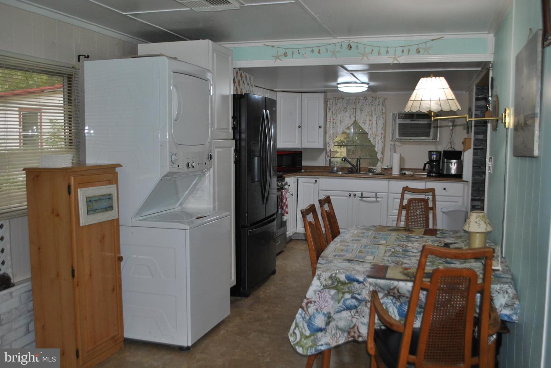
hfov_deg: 57.2
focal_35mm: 33
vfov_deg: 40.0
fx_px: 506
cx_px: 276
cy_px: 184
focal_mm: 22
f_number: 4
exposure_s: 1/60
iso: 200
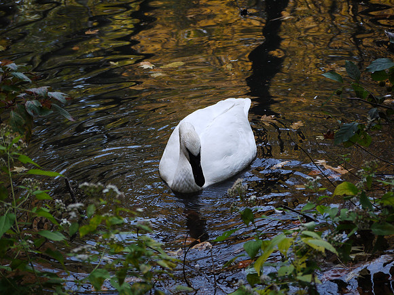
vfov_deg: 11.1
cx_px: 197
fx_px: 1525
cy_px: 148
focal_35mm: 134
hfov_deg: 14.7
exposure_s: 1/250
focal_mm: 67
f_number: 4.2
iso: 250
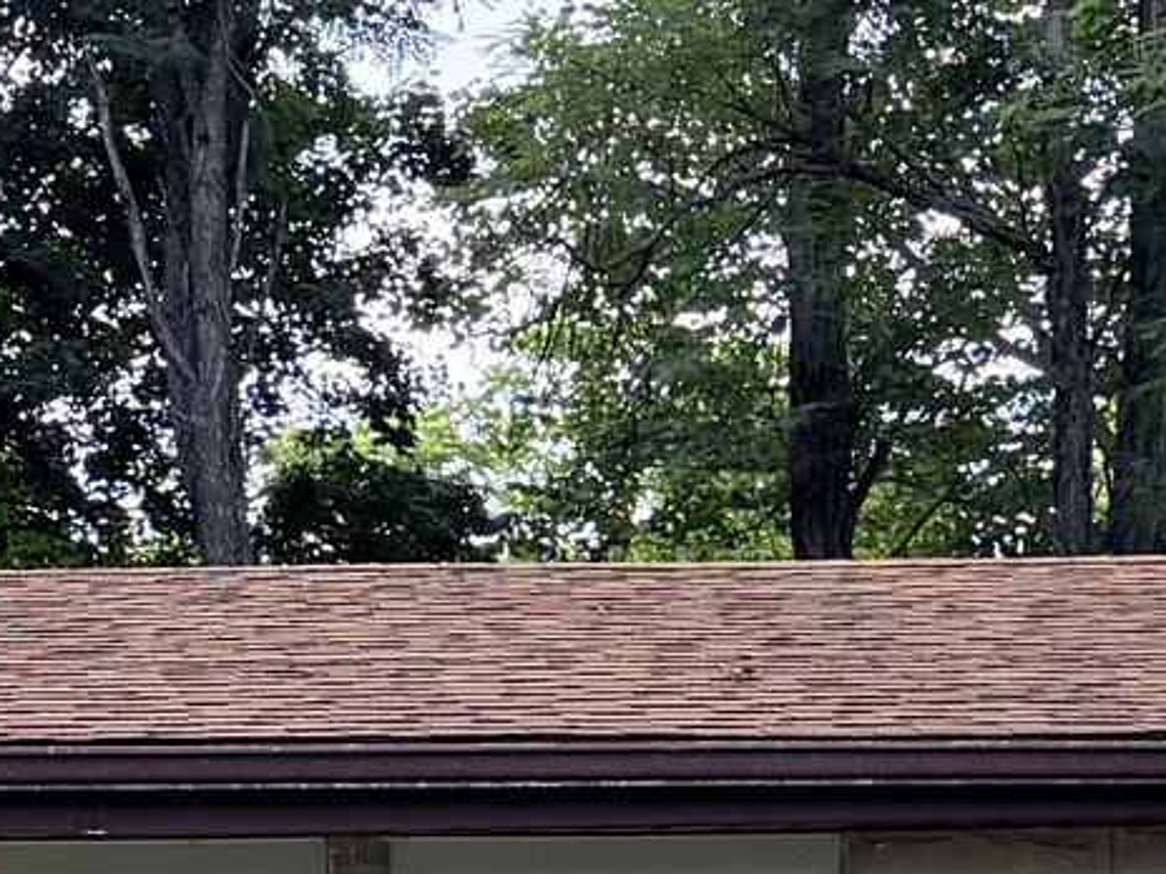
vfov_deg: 8.8
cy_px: 1728
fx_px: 5356
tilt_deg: -0.9
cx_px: -636
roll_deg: +1.2
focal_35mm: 159
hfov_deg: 11.8
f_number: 1.78
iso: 100
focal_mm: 6.76
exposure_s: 1/361
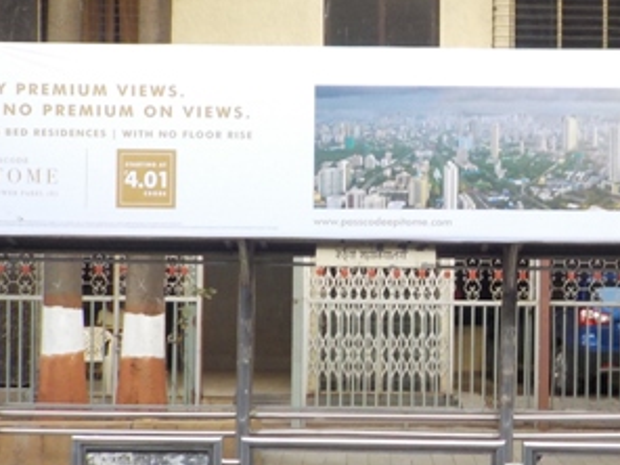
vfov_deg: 18.2
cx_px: 429
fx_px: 1451
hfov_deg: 24.0
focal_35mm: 81
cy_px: 279
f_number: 3.3
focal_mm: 4.1
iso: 125
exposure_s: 1/40
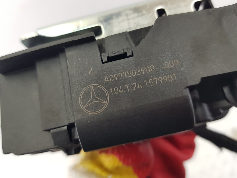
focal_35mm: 26
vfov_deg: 53.1
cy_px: 89
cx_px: 118
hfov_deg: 67.3
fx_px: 178
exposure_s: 1/100
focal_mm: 4.2
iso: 80
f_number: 1.7
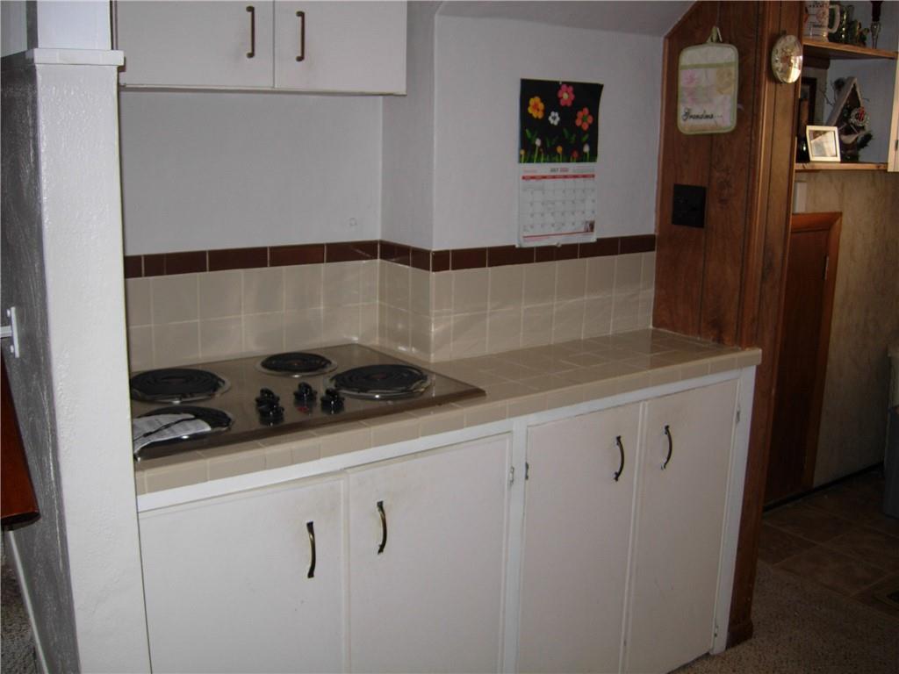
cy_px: 337
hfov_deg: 51.4
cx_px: 450
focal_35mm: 36
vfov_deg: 39.7
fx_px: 935
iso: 61
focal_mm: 7.5
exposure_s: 1/55.3
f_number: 2.7
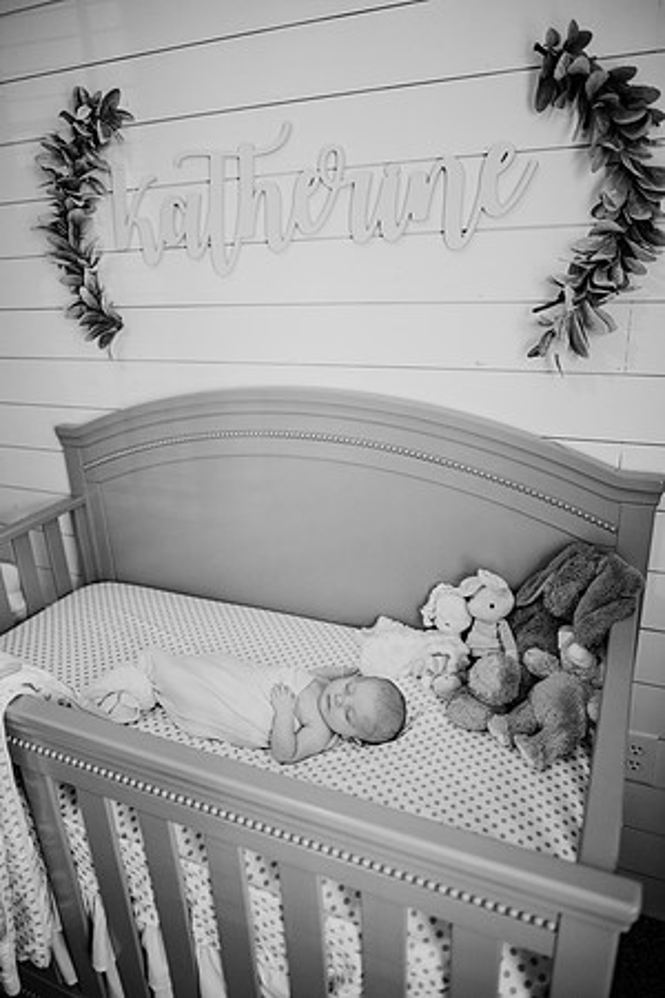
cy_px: 499
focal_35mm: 24
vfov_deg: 73.7
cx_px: 332
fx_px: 665
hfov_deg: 53.1
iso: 640
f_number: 2
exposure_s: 1/320
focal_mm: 24
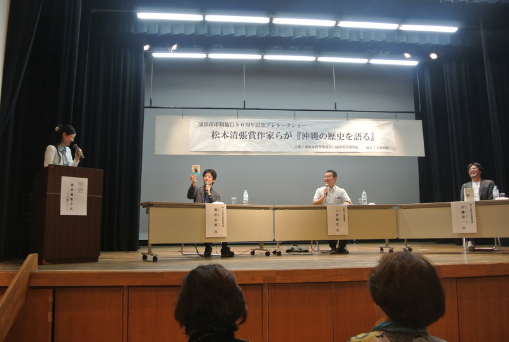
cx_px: 254
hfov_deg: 67.3
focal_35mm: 27
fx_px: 383
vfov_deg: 48.1
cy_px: 171
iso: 500
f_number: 3.5
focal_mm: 10
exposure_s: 1/60
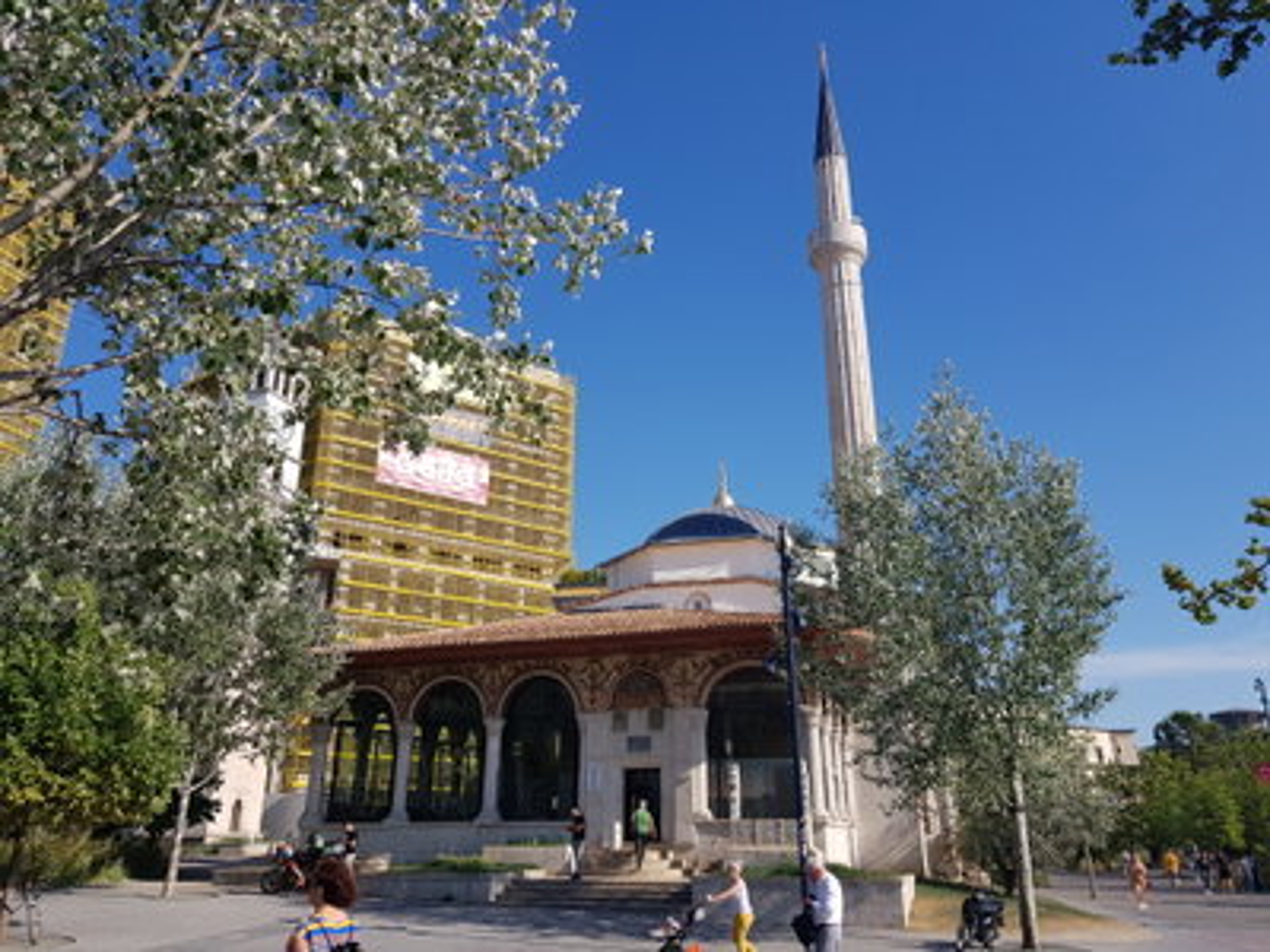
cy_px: 476
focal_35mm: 26
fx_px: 954
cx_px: 635
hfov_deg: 67.3
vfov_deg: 53.1
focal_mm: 4.3
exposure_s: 1/2272
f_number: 1.7
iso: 40
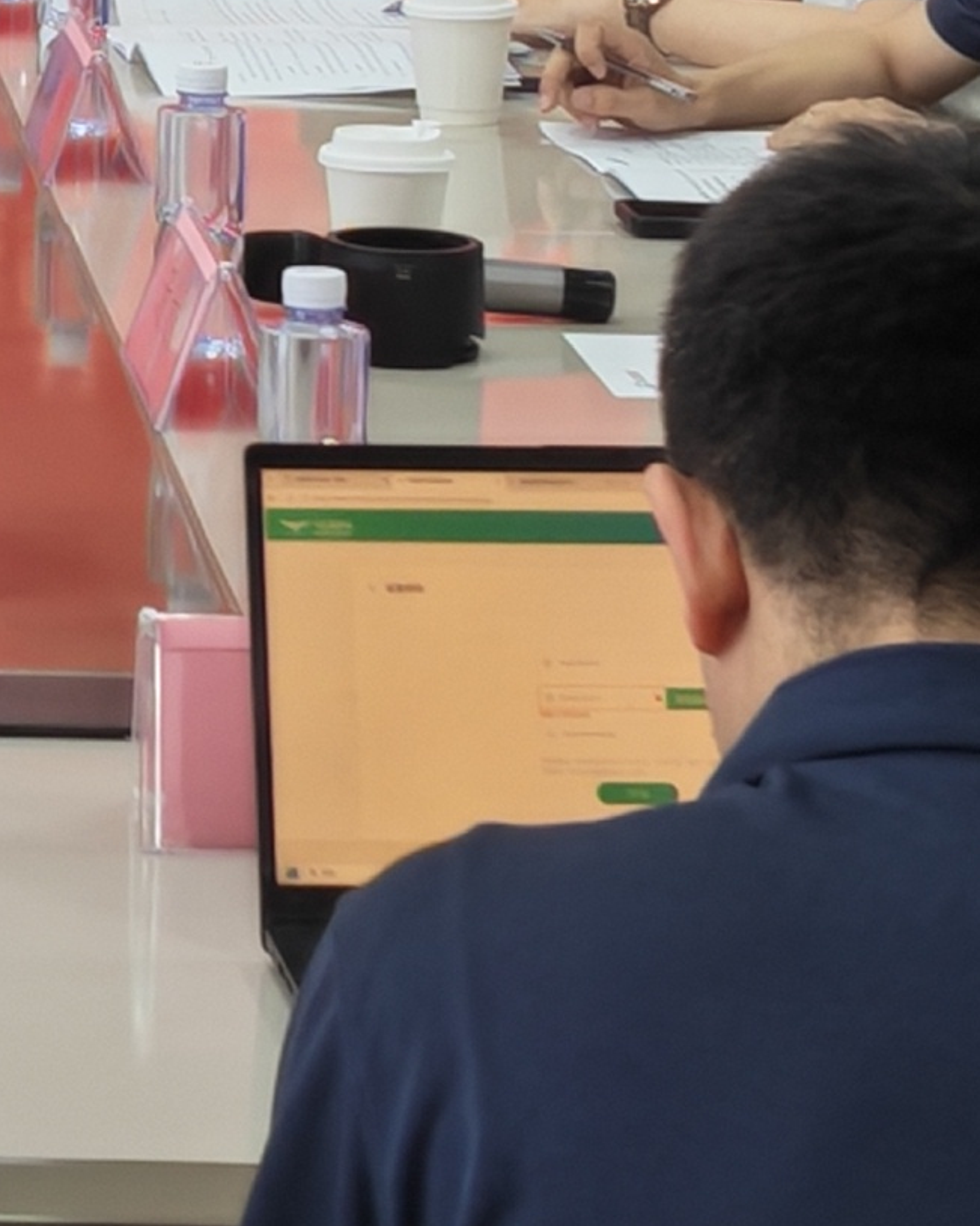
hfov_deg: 8.6
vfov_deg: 10.7
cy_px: -652
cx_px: -640
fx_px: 6310
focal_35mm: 174
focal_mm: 5.52
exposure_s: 1/60
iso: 64
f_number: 1.9
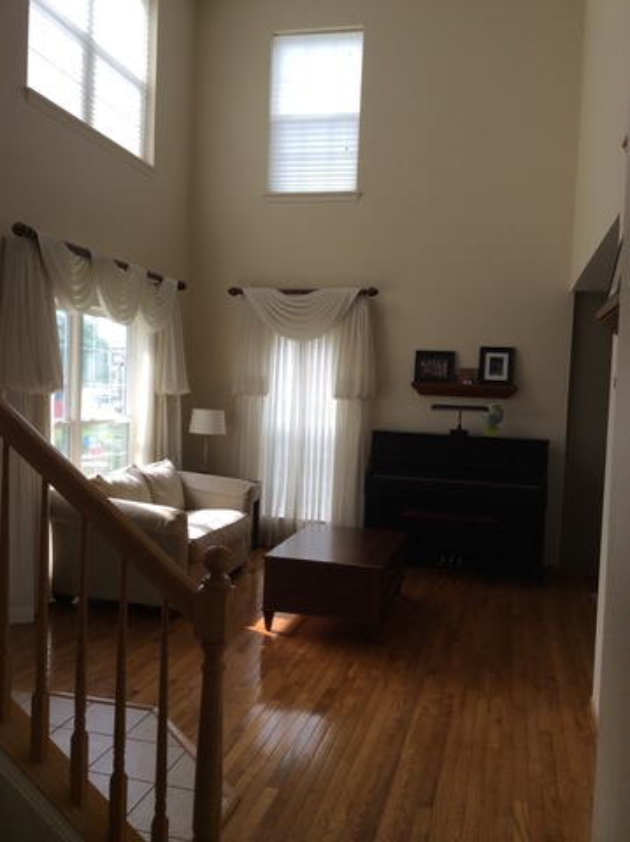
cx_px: 315
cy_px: 421
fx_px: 802
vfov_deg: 55.4
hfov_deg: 42.9
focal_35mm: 33
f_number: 2.4
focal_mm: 3.3
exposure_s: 1/127
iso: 32
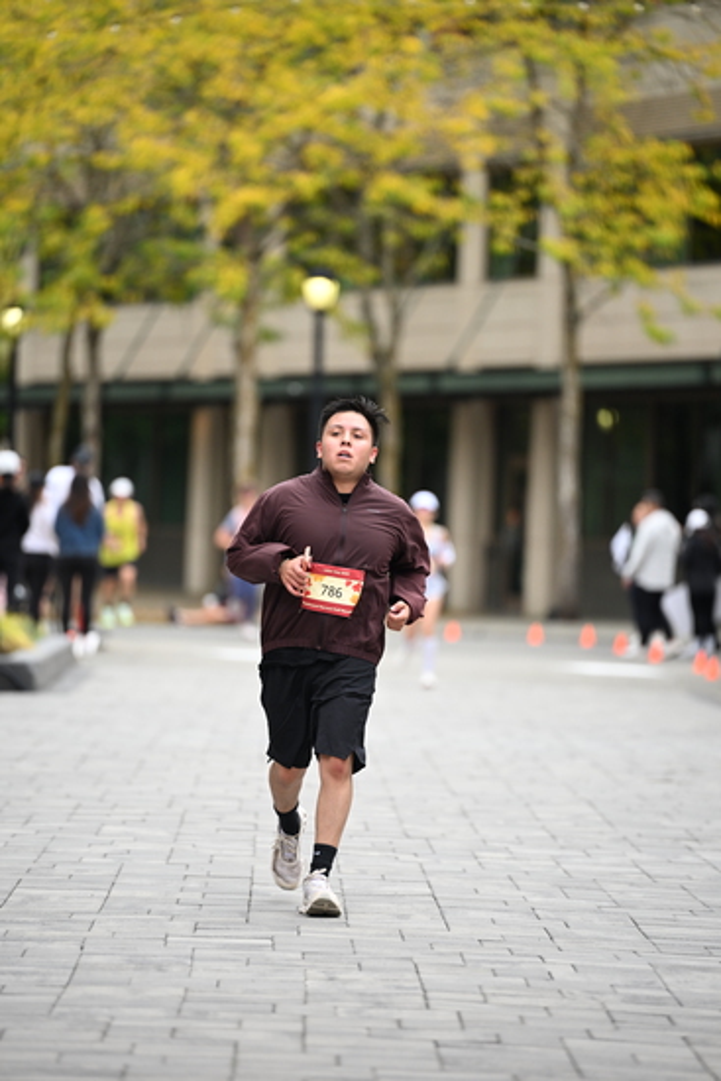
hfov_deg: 6.9
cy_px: 540
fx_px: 6004
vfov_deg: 10.3
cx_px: 360
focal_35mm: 200
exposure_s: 1/2000
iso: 640
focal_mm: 200
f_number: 2.8
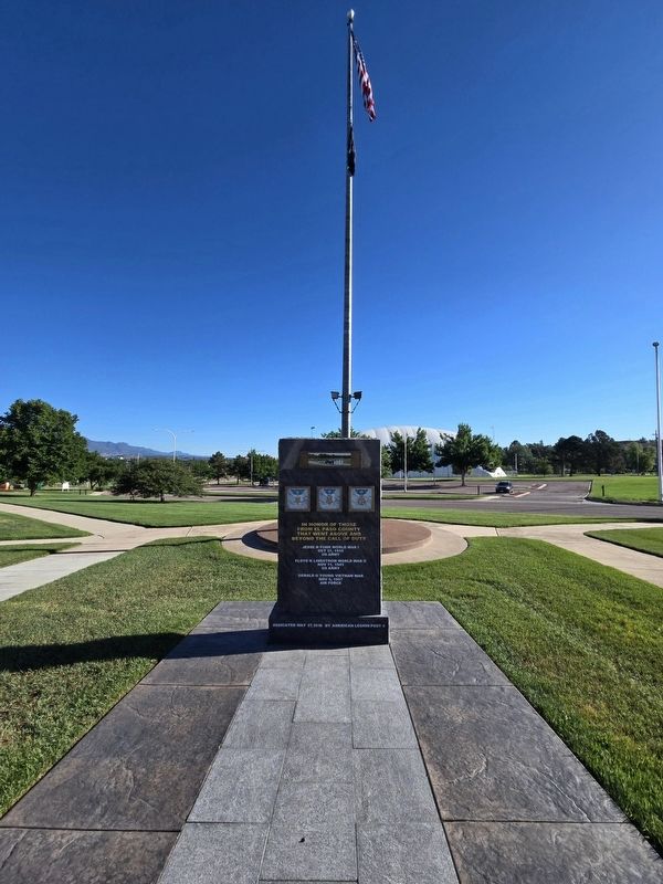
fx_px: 332
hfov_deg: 89.9
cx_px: 332
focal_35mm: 13
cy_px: 442
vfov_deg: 106.2
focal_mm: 2.2
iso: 50
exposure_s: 1/2000
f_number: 2.2
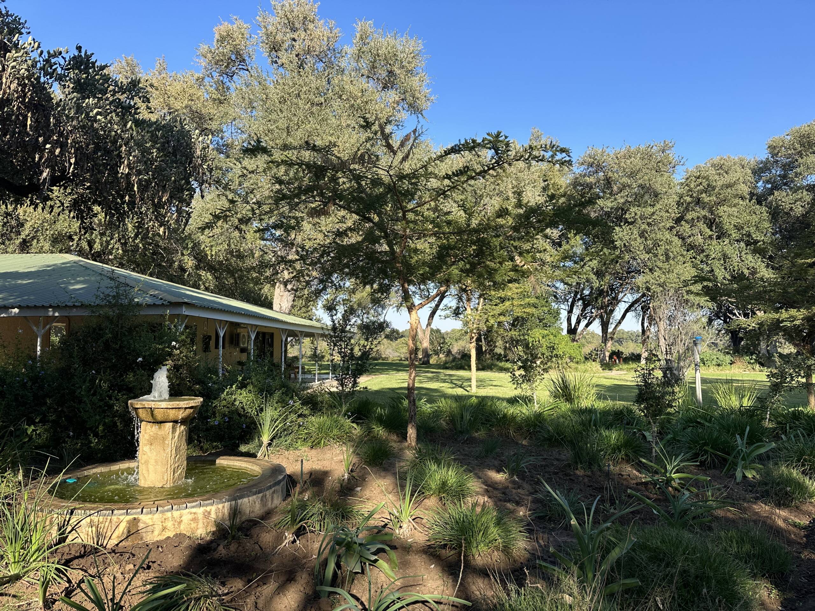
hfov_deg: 71.6
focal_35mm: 24
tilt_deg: +3.1
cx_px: 408
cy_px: 306
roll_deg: -0.4
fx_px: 565
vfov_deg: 56.8
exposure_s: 1/1587
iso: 80
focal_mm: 6.86
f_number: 1.78
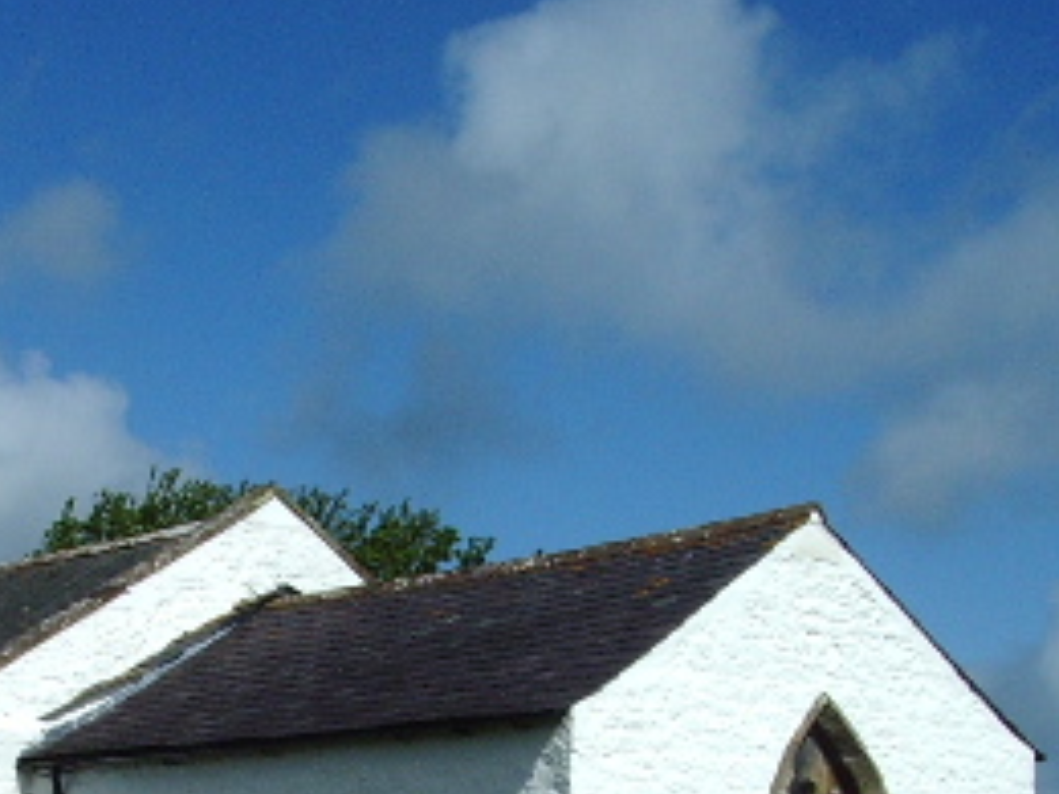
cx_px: 216
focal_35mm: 86
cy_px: 774
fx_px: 2631
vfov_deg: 16.8
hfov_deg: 22.5
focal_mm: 5.8
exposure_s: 1/2000
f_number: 4.3
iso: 200
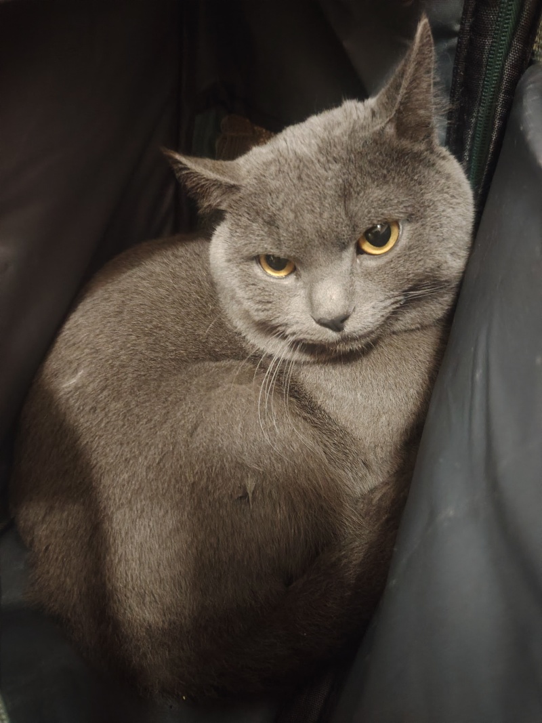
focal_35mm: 24
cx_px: 271
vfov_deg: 71.6
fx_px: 501
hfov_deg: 56.8
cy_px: 362
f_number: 1.75
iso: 16448
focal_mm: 5.25
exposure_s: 1/20
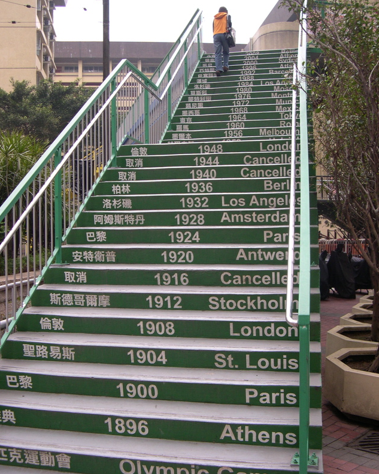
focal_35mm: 40
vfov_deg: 45.8
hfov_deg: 37.3
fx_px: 561
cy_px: 226
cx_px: 188
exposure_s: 1/284
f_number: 2.8
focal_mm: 8
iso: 100
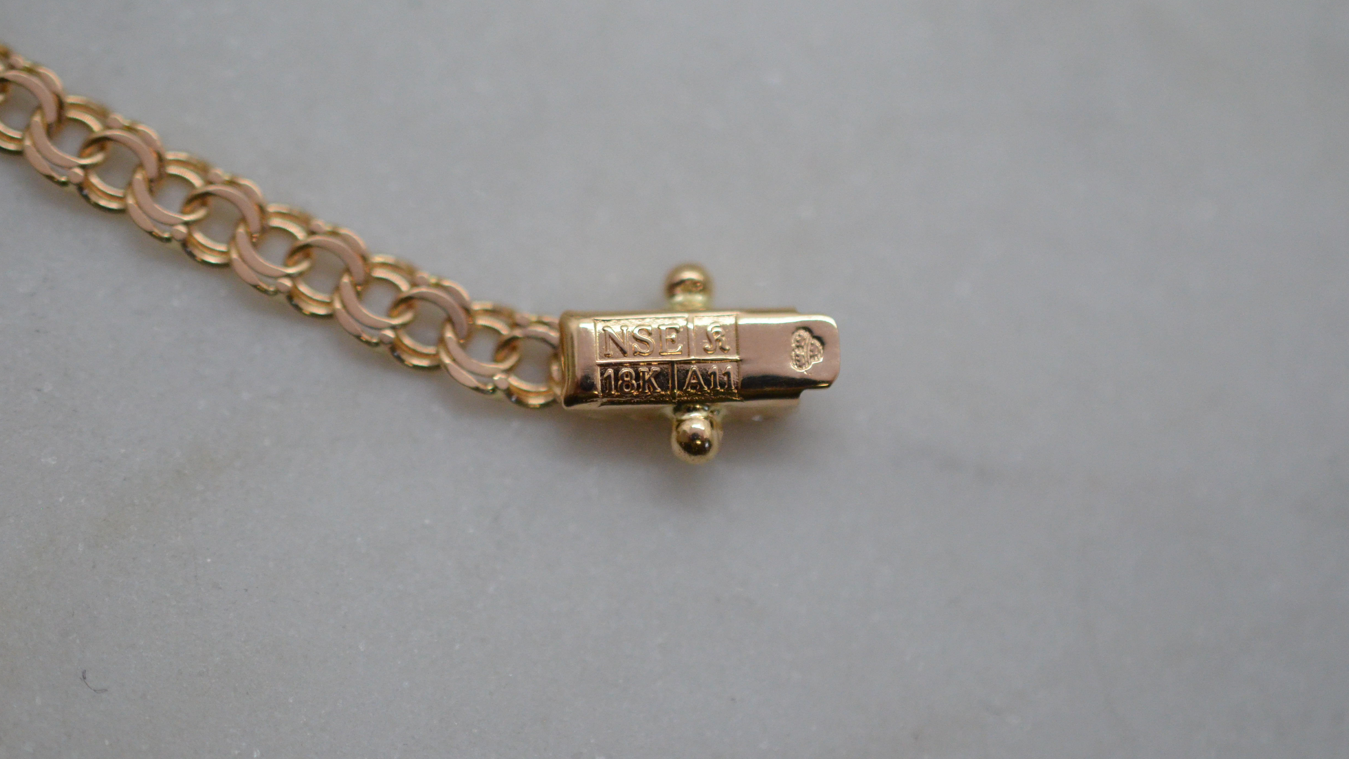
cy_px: 355
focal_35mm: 63
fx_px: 2254
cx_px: 676
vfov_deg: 19.1
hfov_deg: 33.3
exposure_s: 1/2500
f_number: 4
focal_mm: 40
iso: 2500
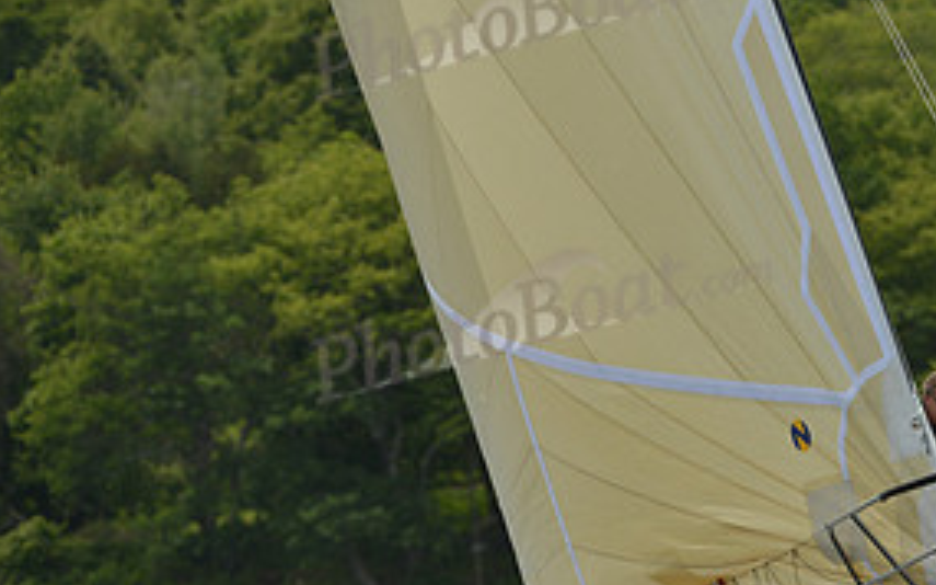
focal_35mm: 623
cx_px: 946
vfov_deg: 2.1
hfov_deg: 3.4
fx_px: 15889
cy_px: 442
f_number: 5.6
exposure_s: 1/800
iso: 200
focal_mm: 300
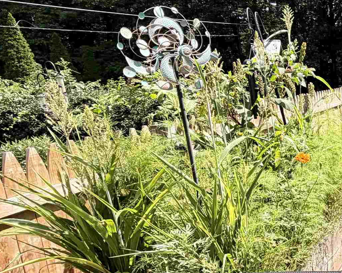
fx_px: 415
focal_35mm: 41
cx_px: 462
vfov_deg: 36.4
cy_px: 151
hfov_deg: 31.9
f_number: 2.2
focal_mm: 2.22
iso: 40
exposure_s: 1/590
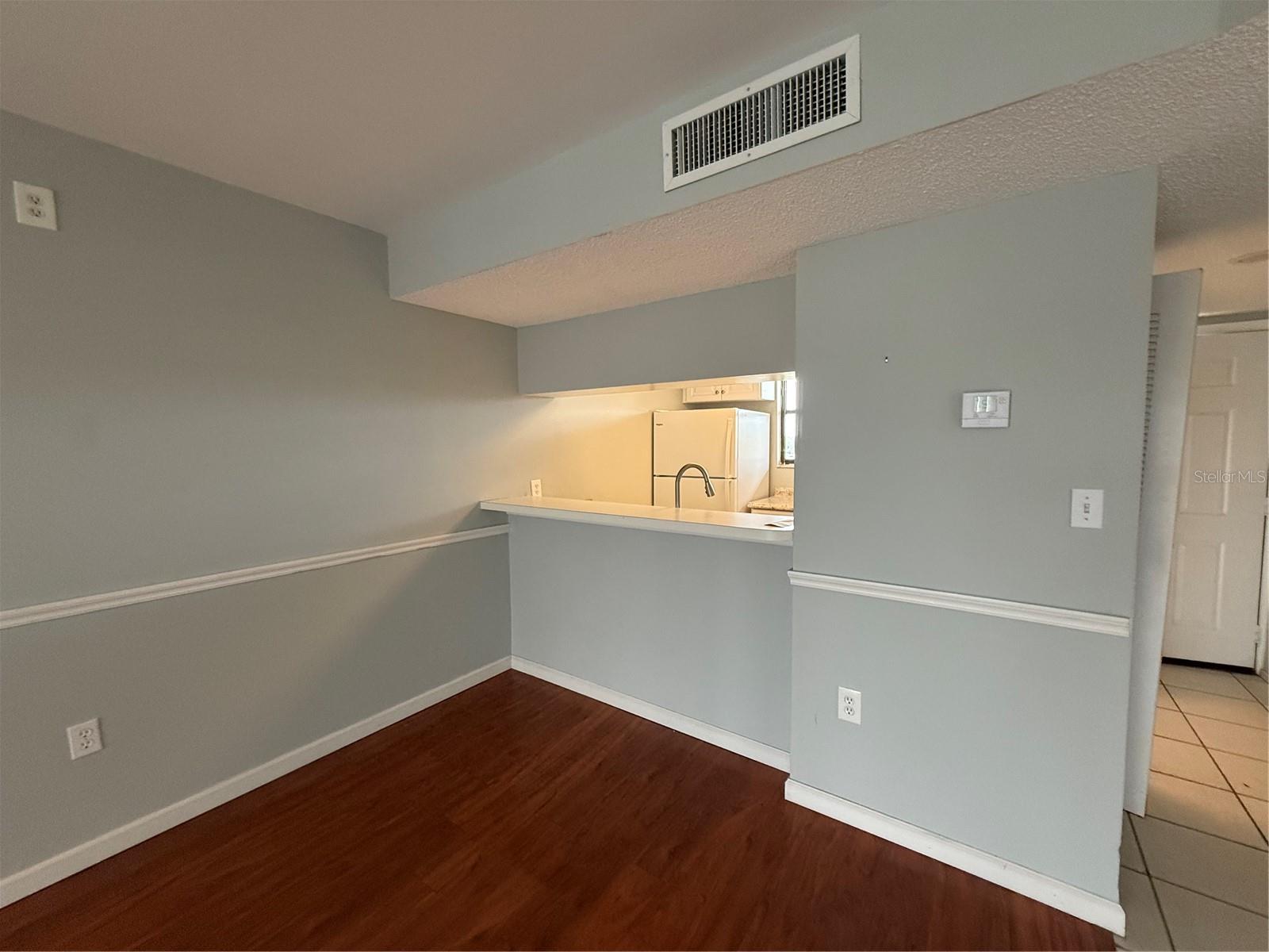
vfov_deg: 85.7
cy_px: 476
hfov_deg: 102.1
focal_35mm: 14
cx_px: 634
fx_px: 513
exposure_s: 1/120
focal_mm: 2.22
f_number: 2.2
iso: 400
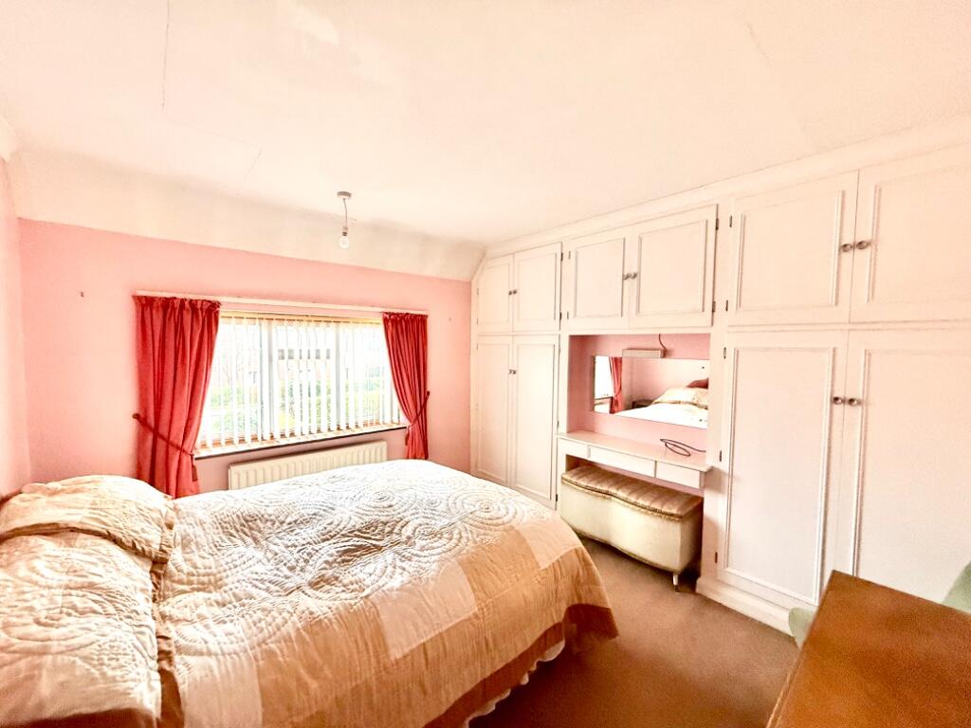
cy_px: 364
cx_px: 486
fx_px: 393
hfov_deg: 102.1
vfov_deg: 85.7
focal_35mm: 14
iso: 320
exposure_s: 1/99
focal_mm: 2.22
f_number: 2.2
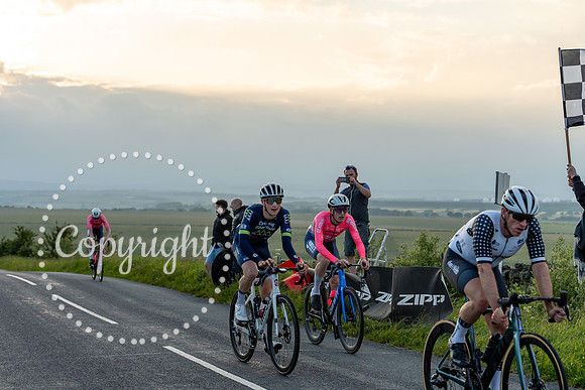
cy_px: 195
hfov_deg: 28.8
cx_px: 292
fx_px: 1138
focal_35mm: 70
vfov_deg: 19.5
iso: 400
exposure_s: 1/1250
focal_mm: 70
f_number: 4.5
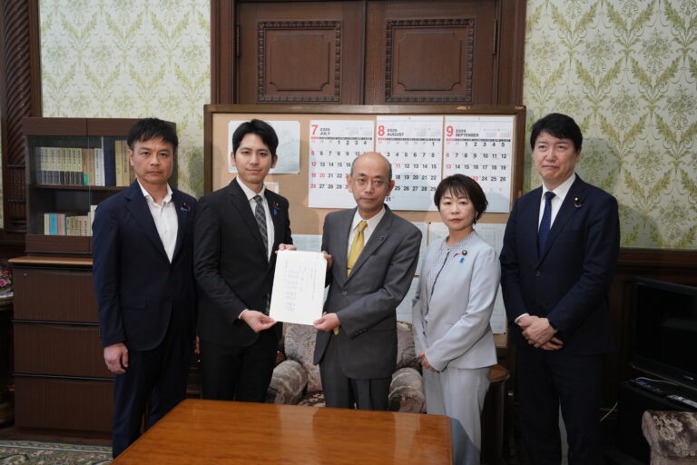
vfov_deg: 38.9
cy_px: 232
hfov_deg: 55.8
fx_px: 658
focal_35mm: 34
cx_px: 348
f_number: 5.6
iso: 3200
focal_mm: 34
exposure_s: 1/125
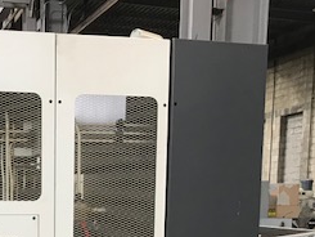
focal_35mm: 73
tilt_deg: -8.0
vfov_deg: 18.8
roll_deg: -1.1
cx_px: 24
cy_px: 304
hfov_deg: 25.7
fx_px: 665
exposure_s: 1/17
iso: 40
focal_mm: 3.99
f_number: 1.8
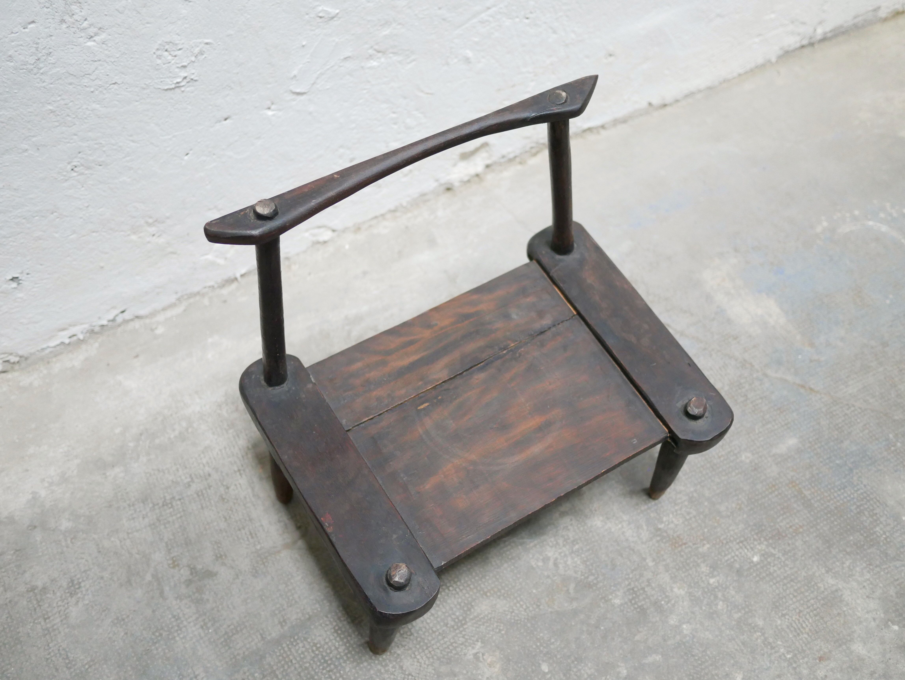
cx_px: 452
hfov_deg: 46.8
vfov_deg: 36.0
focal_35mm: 40
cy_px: 340
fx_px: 1046
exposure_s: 1/60
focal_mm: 20
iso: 1600
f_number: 1.7
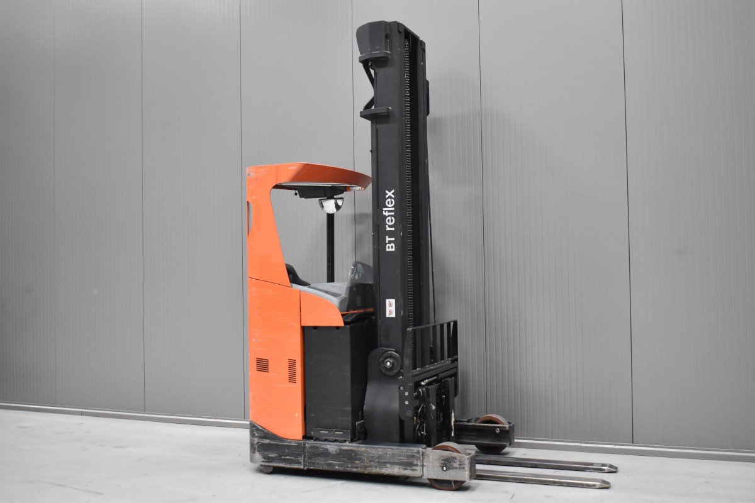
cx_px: 378
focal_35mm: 39
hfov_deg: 49.6
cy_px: 252
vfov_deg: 34.2
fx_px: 818
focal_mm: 26
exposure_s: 1/50
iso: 1600
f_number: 4
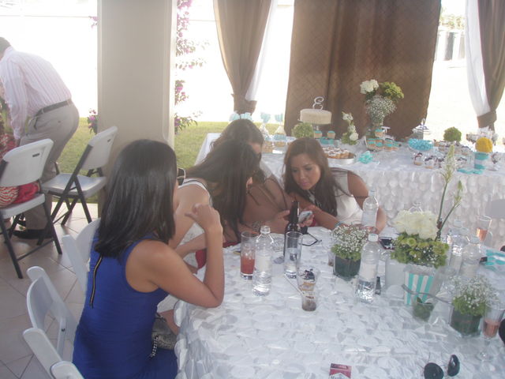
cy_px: 190
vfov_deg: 37.7
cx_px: 252
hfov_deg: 49.0
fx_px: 554
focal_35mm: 38
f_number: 3.5
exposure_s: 1/80
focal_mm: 6.7
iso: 80
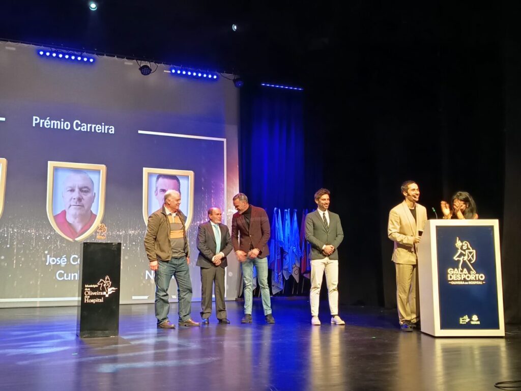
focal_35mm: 40
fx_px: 602
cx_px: 260
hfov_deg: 46.8
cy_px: 196
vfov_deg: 36.0
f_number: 1.7
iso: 996
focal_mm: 5.24
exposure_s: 1/20
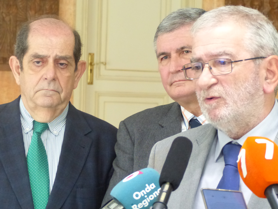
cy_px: 115
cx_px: 160
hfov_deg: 12.6
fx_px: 1261
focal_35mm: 157
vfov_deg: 9.5
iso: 800
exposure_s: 1/80
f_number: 2.8
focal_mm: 23.1
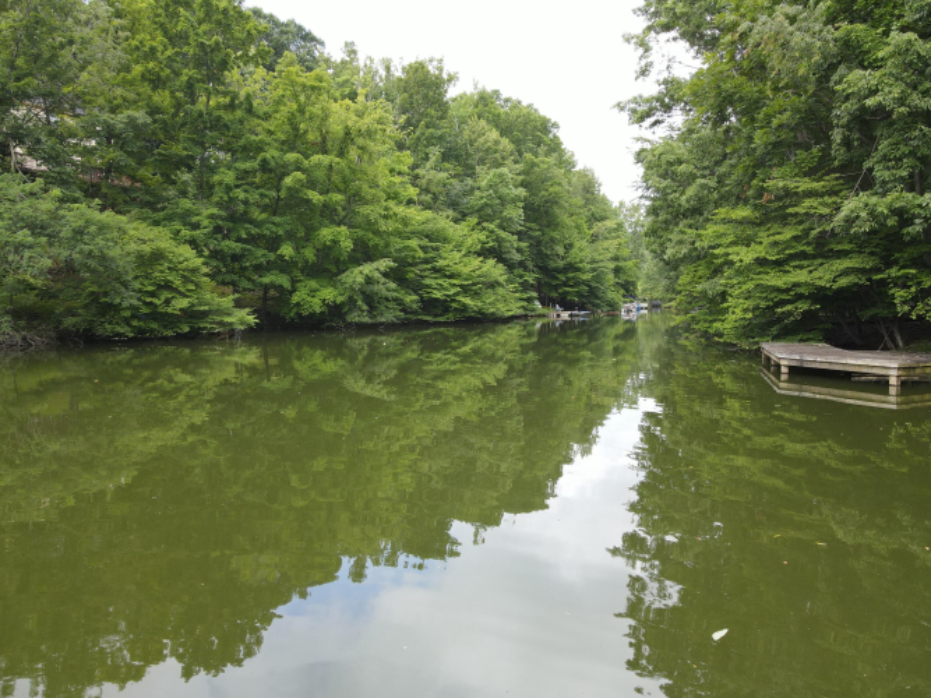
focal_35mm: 24
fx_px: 645
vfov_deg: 56.8
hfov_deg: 71.6
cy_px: 349
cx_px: 466
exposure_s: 1/100
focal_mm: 4.5
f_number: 2.8
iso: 100
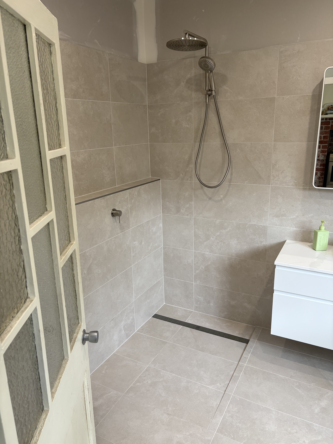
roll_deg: +1.1
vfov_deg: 67.3
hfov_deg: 53.1
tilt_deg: -14.6
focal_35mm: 26
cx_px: 166
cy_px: 222
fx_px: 333
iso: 80
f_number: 1.6
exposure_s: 1/100
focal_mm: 5.96
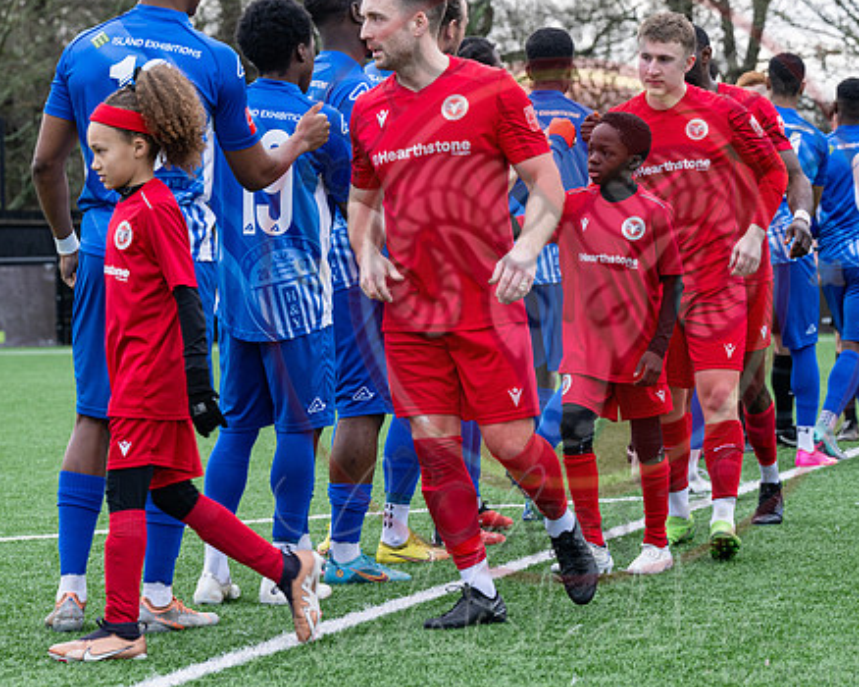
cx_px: 414
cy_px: 316
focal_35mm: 140
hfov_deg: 13.8
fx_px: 3558
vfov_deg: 11.0
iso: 250
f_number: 5
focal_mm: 89
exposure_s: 1/250
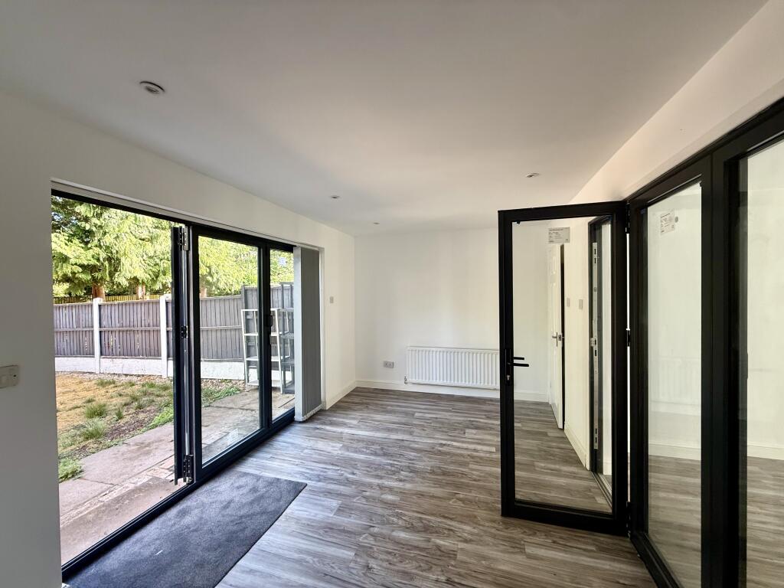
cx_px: 392
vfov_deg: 85.7
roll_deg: +0.5
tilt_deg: -0.7
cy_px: 294
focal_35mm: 14
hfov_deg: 102.1
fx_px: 317
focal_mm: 2.22
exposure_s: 1/99
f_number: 2.2
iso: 125
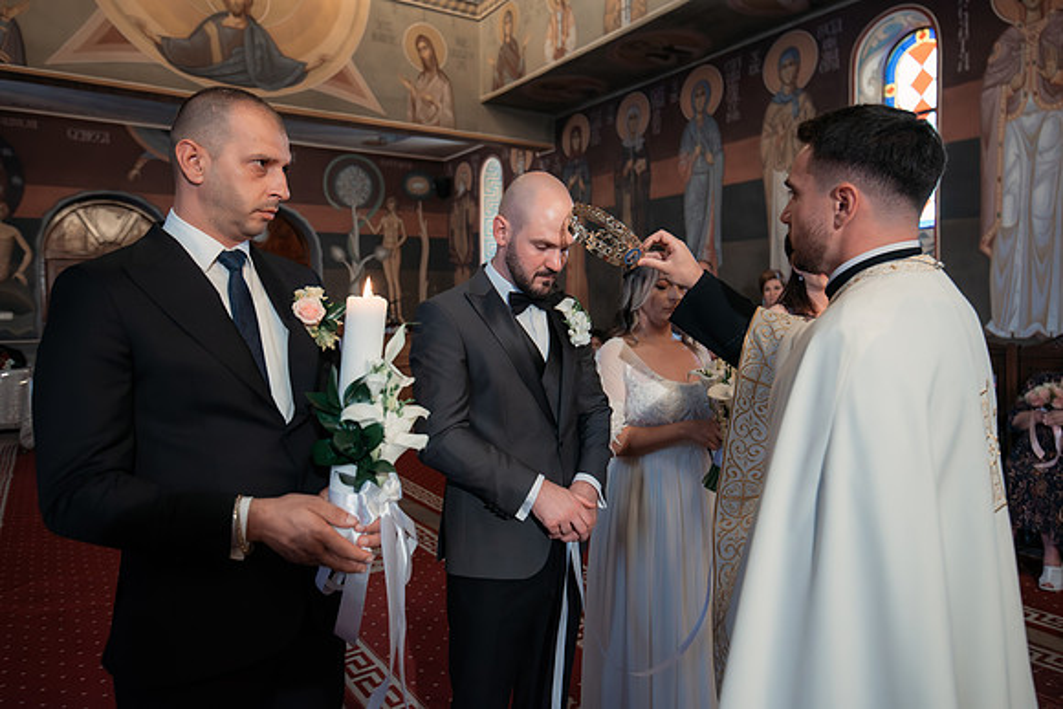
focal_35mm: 23
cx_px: 507
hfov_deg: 76.0
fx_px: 680
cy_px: 338
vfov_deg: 55.1
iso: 3200
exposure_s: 1/200
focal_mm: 22
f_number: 2.8
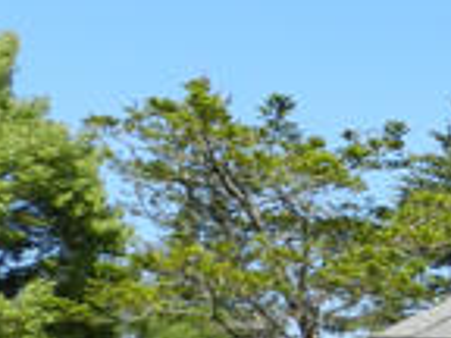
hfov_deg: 15.5
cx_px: 877
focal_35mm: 104
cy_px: 203
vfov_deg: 14.2
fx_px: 1355
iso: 160
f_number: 4
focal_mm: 4
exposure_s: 1/800
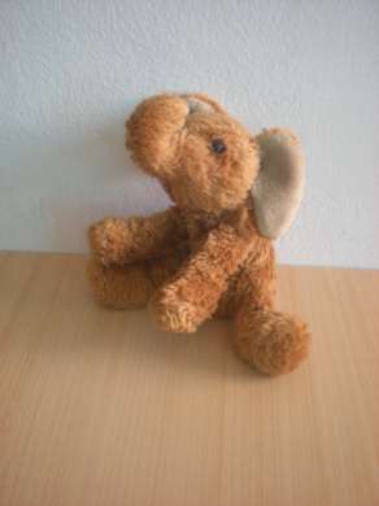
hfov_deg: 37.7
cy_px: 253
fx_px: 555
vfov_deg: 49.0
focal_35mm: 38
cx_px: 190
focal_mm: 6.3
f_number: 3.1
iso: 200
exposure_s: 1/48
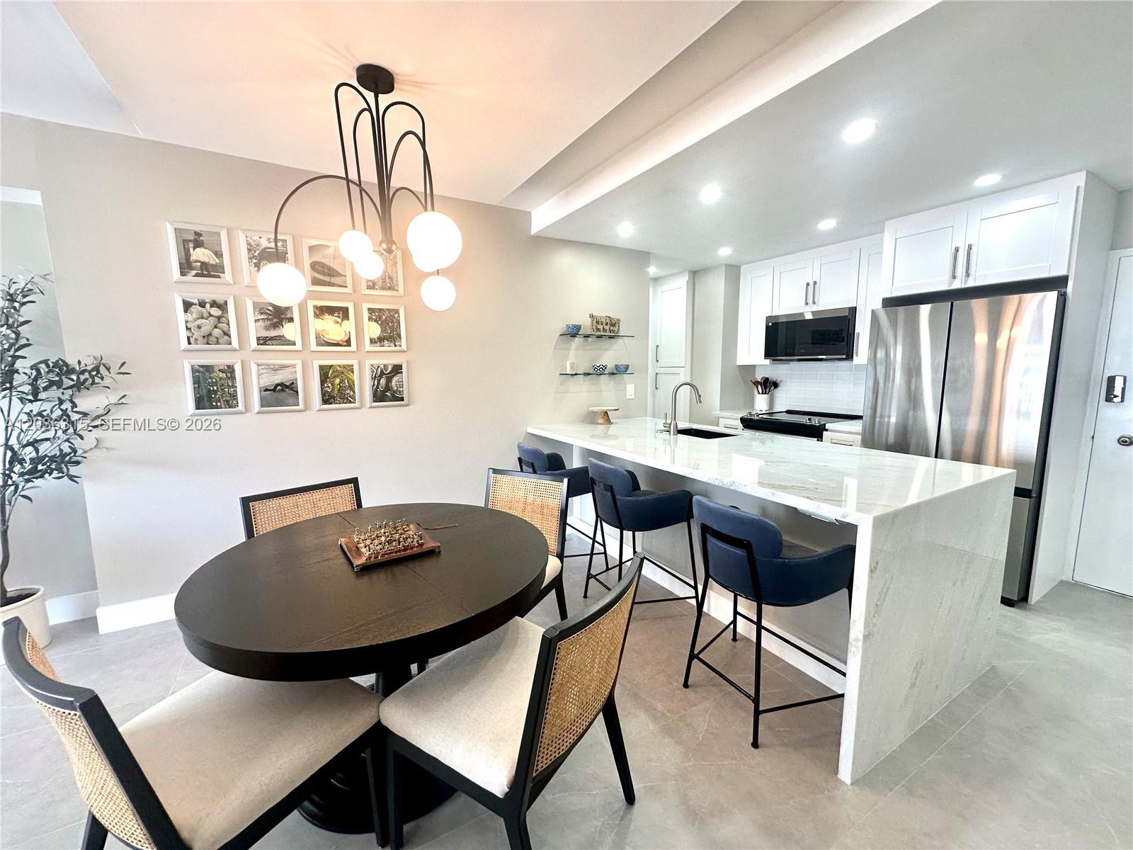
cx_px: 566
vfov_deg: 85.7
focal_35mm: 14
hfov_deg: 102.1
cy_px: 425
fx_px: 458
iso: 160
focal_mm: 2.22
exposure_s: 1/120
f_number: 2.2
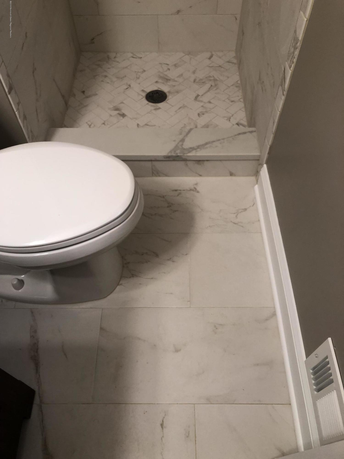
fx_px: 384
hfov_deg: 48.2
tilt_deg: -55.0
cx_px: 172
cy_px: 230
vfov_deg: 61.7
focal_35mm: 29
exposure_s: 1/24
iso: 40
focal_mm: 3.99
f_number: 1.8
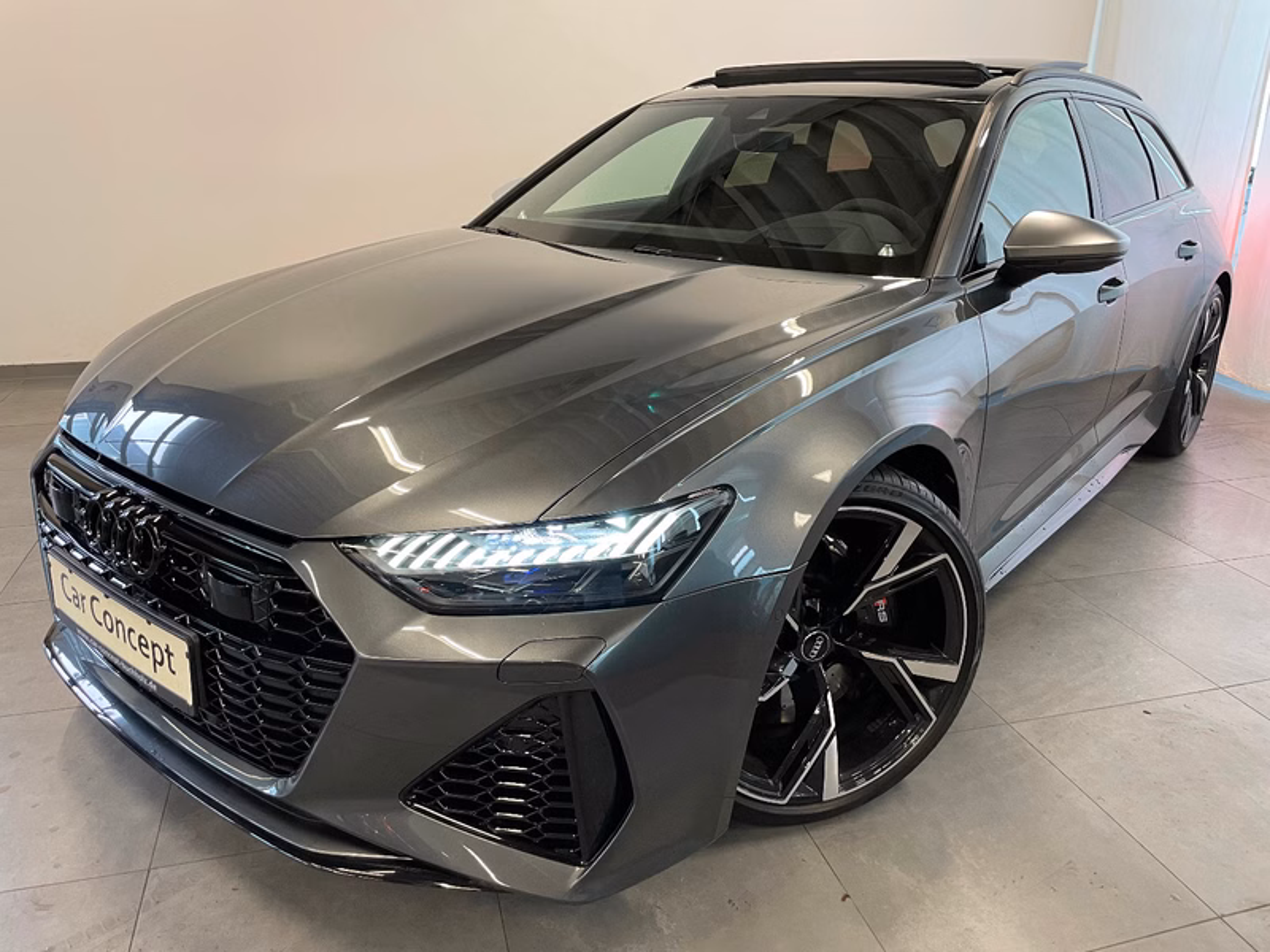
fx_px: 954
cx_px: 635
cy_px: 476
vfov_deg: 53.1
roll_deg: -0.6
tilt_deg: -20.8
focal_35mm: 26
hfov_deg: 67.3
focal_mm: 4.2
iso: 160
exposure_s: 1/50
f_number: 1.6
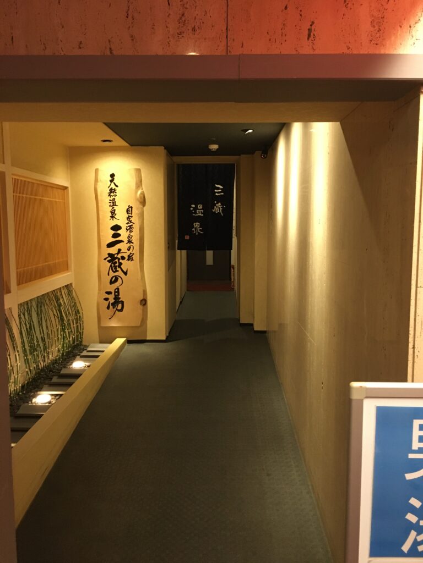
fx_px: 472
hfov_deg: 48.2
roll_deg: +0.0
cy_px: 282
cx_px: 212
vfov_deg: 61.7
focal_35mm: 29
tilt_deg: -6.7
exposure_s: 1/30
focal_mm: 4.15
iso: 200
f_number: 2.2
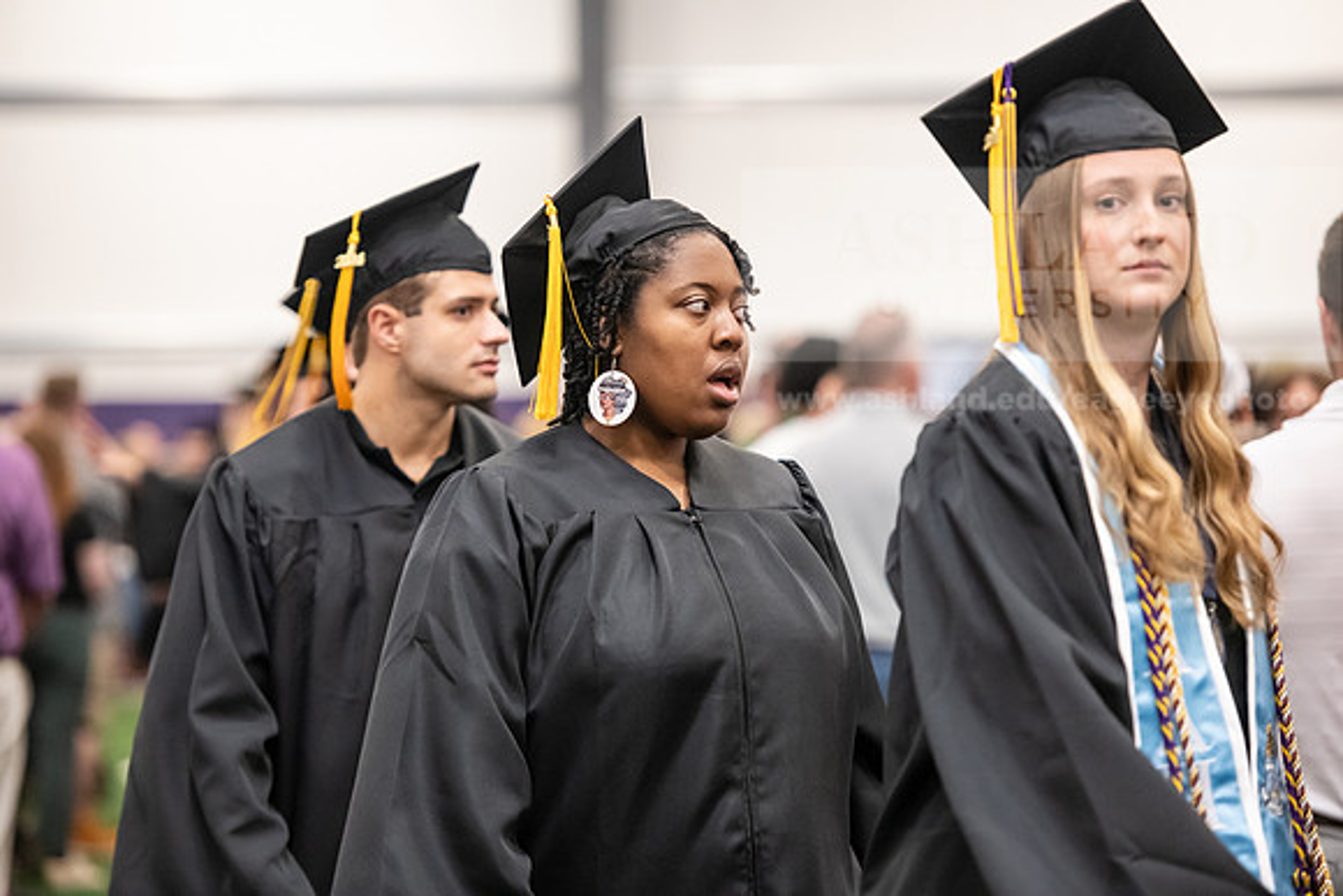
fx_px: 5597
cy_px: 448
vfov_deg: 9.2
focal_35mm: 150
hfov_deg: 13.7
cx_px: 672
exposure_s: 1/200
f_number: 3.2
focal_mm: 150
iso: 3200
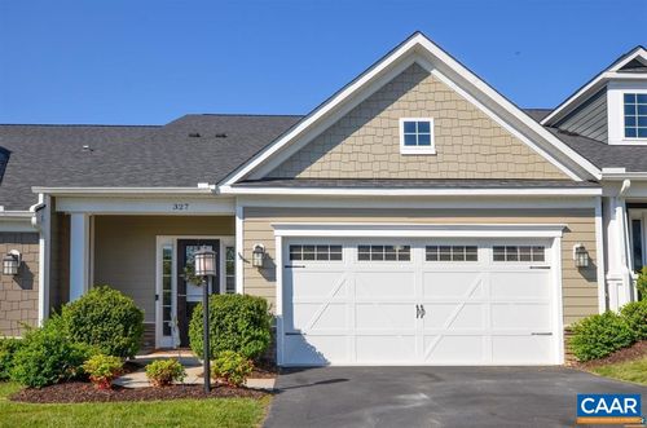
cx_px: 324
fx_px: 538
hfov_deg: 62.0
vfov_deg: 43.4
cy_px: 214
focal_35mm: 30
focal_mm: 20
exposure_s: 1/250
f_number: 8
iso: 100
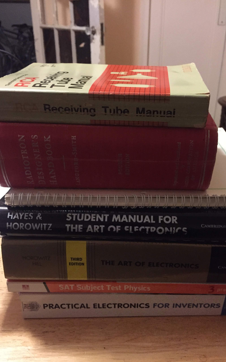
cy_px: 182
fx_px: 306
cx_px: 132
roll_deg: -0.9
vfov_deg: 61.2
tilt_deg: -27.6
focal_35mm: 31
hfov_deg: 40.5
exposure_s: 1/15
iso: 320
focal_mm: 4.15
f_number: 2.2
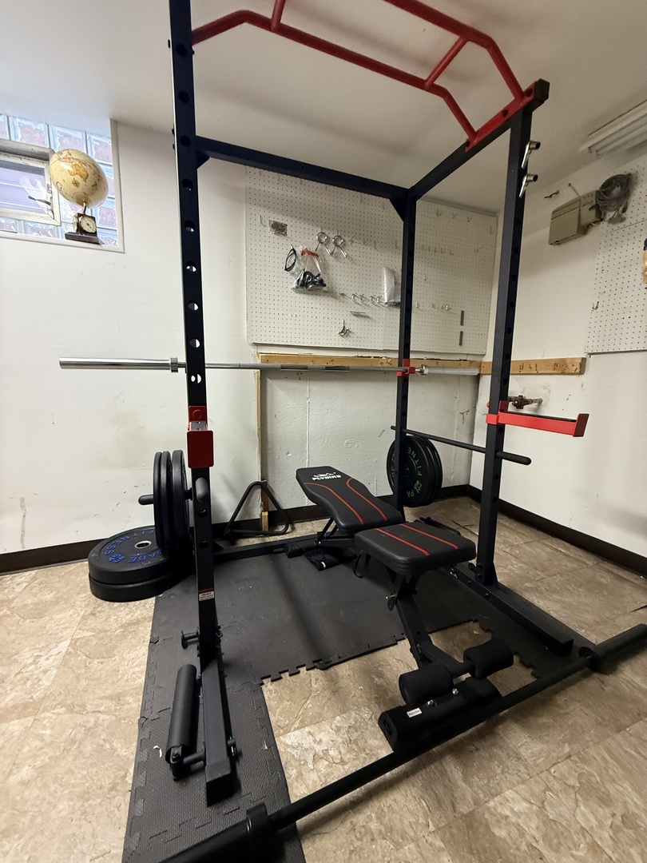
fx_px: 349
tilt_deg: -7.7
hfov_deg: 85.7
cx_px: 324
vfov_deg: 102.1
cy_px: 432
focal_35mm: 14
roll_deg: -0.5
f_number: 2.2
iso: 400
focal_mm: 2.22
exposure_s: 1/60
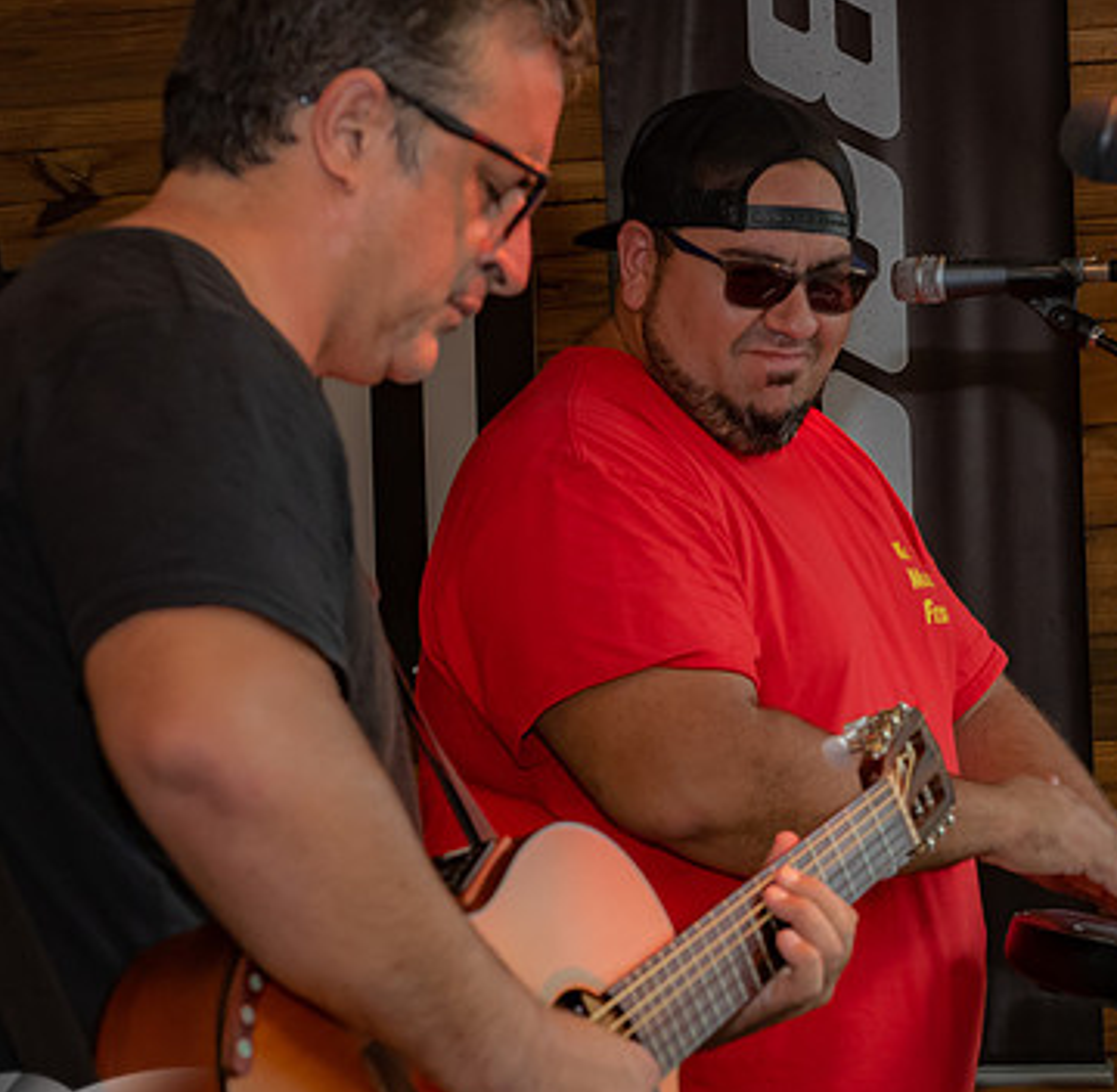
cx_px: 494
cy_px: 741
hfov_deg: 13.5
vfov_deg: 13.2
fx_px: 4730
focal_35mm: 131
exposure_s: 1/160
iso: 800
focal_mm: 52
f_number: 5.6
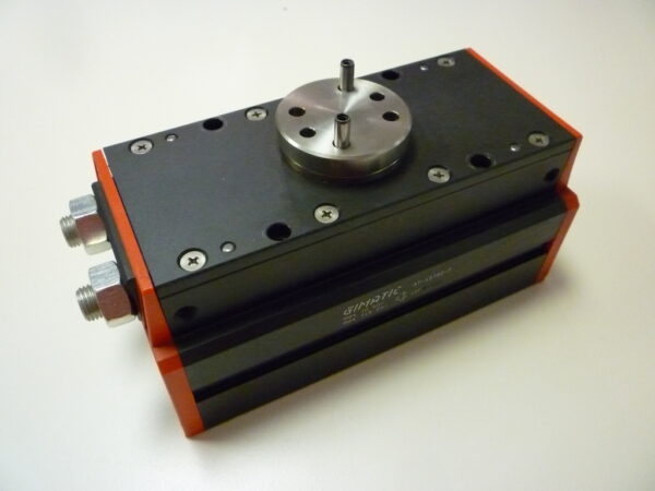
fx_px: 549
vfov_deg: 48.2
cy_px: 246
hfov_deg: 61.7
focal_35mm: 29
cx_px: 328
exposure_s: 1/30
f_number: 3.3
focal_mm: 5.2
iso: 800
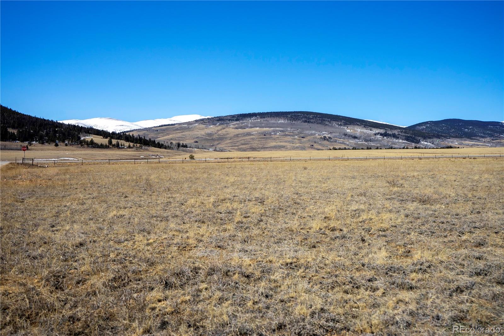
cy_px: 168
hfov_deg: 45.4
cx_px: 252
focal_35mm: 43
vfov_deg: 31.2
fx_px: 602
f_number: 8
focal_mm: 43
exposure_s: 1/1600
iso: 320
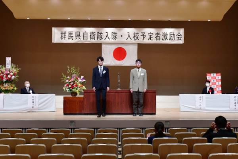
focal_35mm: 42
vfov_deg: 31.9
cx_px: 119
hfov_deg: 46.4
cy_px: 80
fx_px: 278
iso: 1000
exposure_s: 1/50
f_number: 6.3
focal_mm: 42
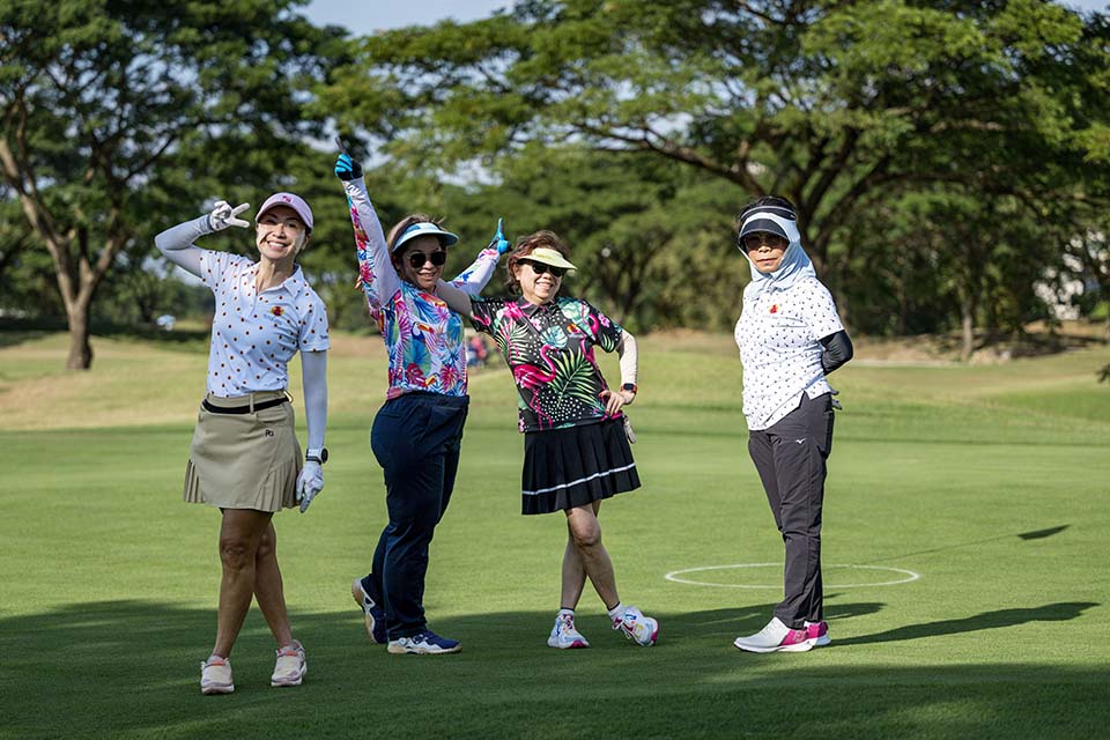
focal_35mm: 86
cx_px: 555
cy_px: 370
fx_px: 2651
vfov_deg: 15.9
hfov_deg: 23.6
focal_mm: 86
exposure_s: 1/5000
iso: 320
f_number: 2.8
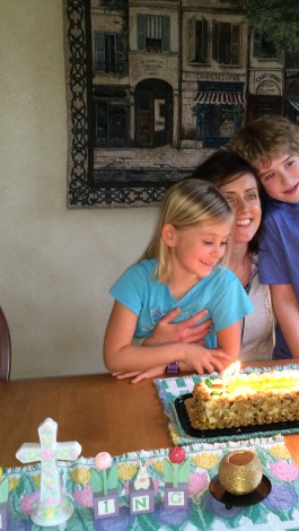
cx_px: 254
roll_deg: -1.0
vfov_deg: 47.3
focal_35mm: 43
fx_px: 605
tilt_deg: -13.2
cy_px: 262
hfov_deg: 27.0
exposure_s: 1/30
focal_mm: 4.15
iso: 160
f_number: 2.2
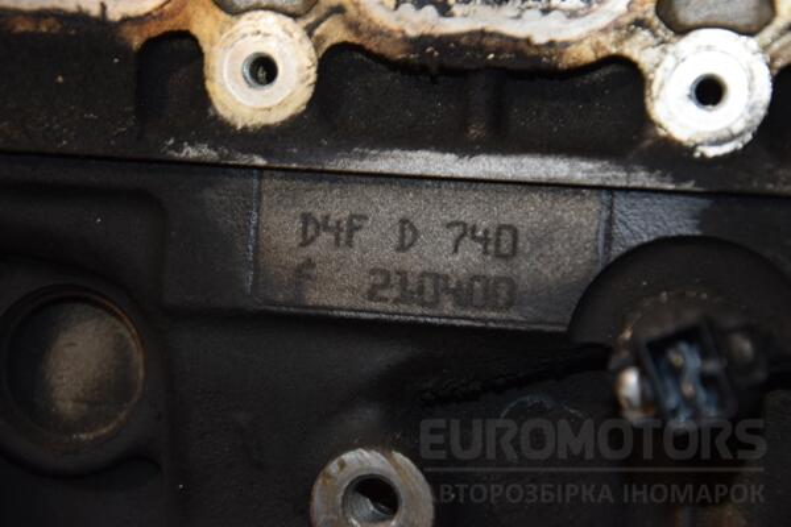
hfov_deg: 19.5
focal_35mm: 105
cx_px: 396
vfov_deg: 13.0
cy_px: 264
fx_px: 2307
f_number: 5.3
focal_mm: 70
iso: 800
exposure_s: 1/60
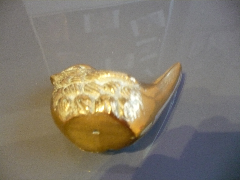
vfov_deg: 40.7
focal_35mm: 35
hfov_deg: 52.6
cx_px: 120
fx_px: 243
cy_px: 90
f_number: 2.8
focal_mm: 5.8
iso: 400
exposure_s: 1/4
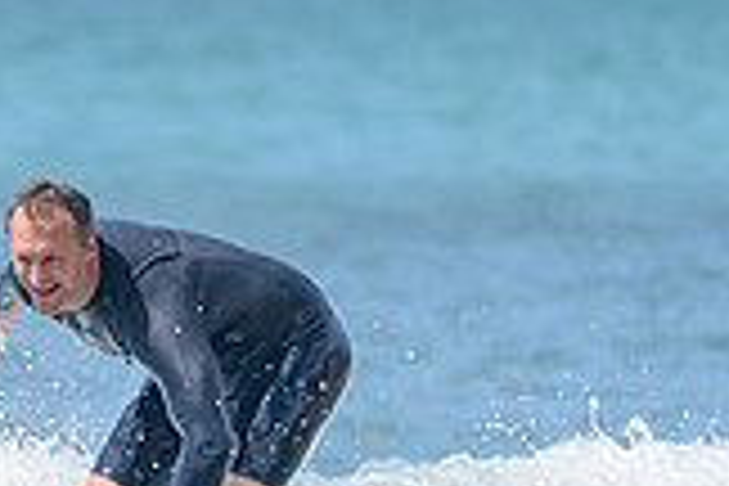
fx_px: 44547
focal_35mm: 2200
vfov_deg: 0.6
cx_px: -49
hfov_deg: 0.9
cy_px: 623
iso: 560
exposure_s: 1/2000
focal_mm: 500
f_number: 5.6
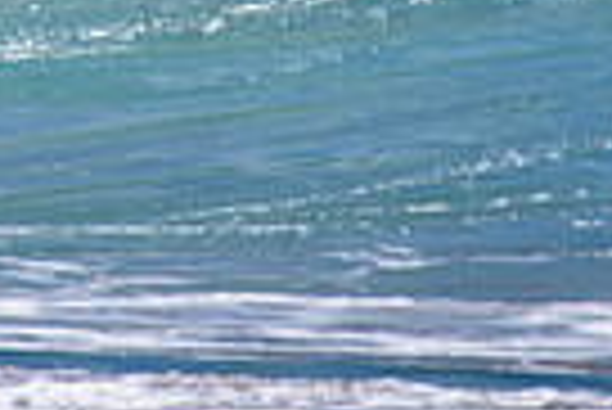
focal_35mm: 2604
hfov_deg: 0.8
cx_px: -487
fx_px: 44315
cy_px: -330
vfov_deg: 0.5
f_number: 5.6
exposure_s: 1/2000
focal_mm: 500
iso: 90
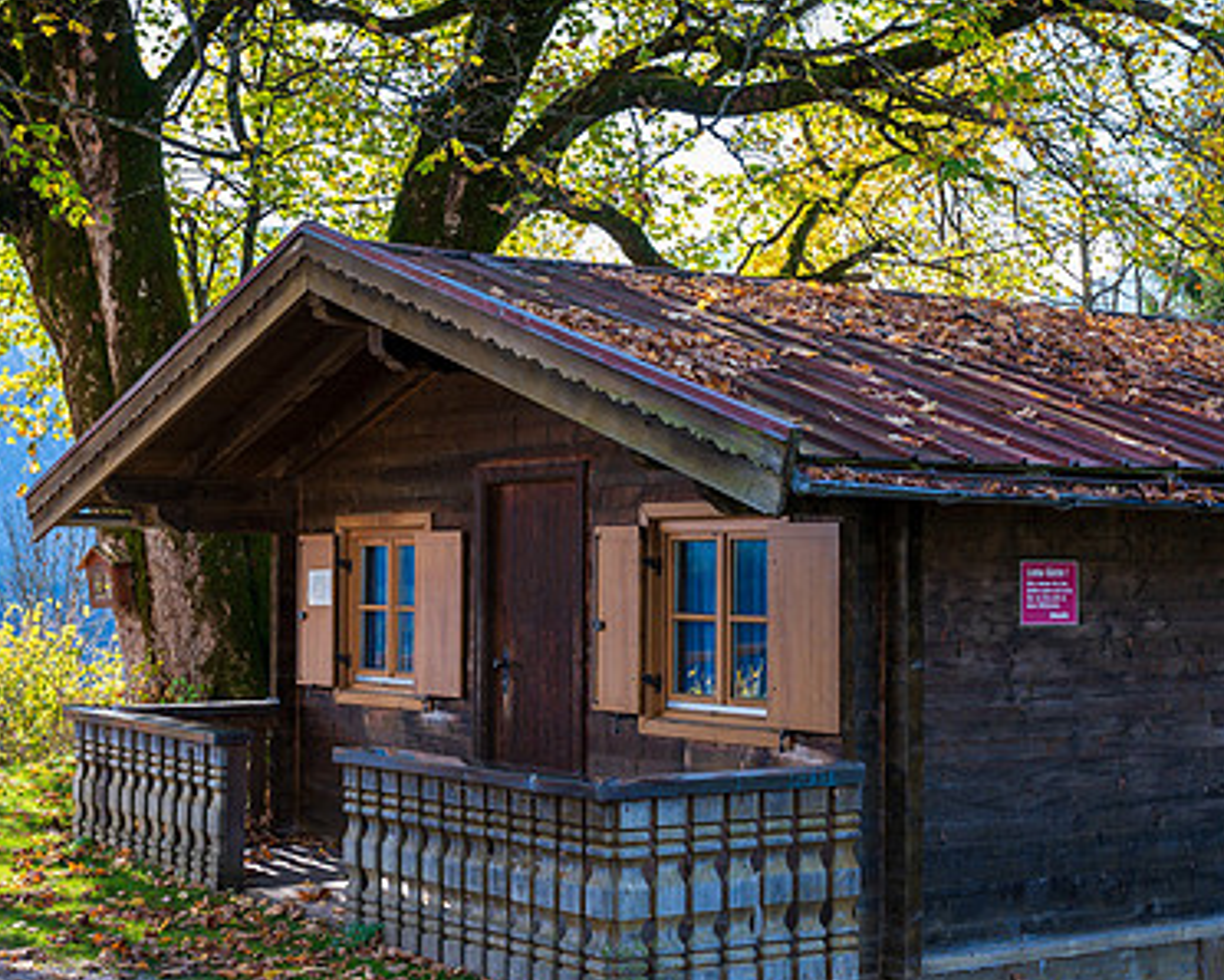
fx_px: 2211
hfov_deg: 30.9
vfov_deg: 25.0
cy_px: 451
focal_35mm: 61
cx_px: 632
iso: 100
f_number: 5.6
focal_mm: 40
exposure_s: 1/125
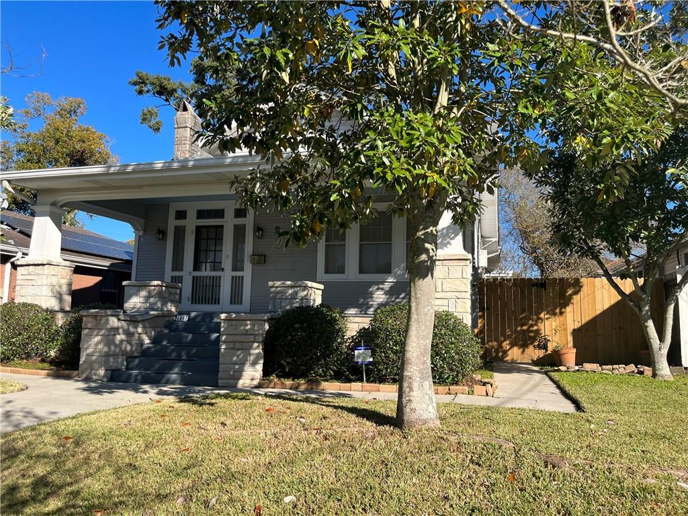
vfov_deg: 53.1
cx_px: 344
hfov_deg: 67.3
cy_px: 258
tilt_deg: +6.5
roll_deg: -1.4
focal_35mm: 26
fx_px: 517
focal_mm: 5.1
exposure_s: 1/2179
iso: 50
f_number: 1.6
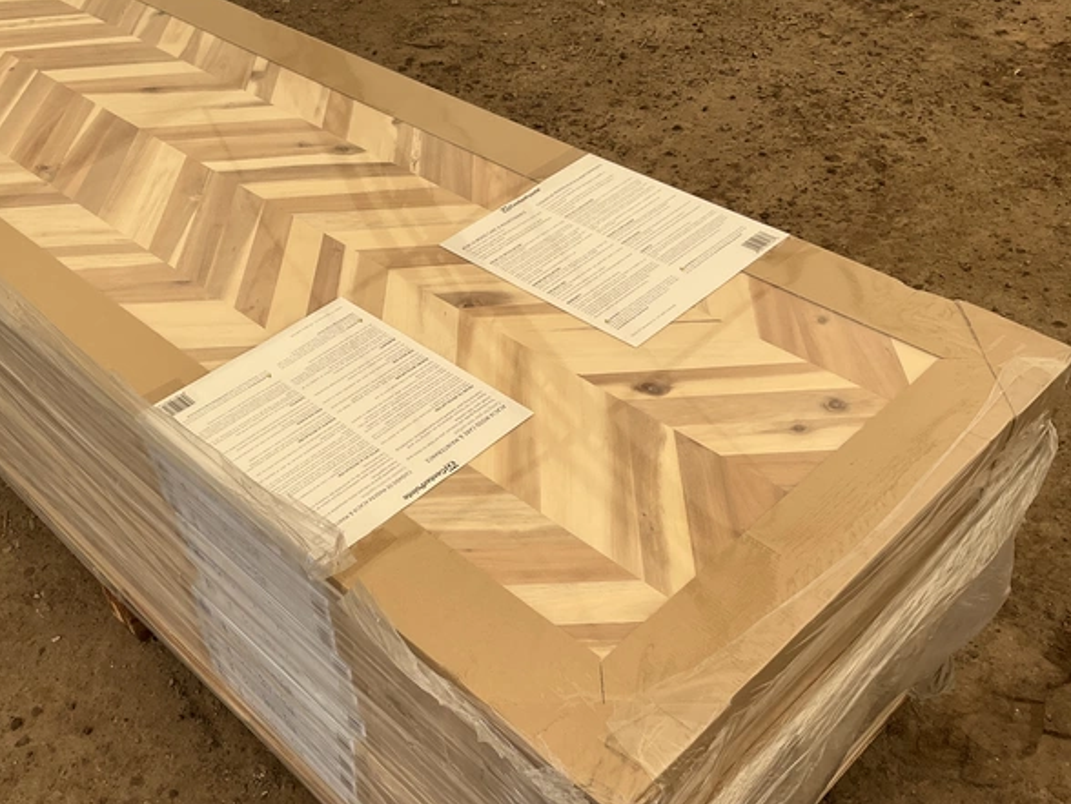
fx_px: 1145
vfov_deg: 38.6
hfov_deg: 49.9
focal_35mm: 37
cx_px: 443
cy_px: 460
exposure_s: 1/422
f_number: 1.8
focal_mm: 3
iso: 25
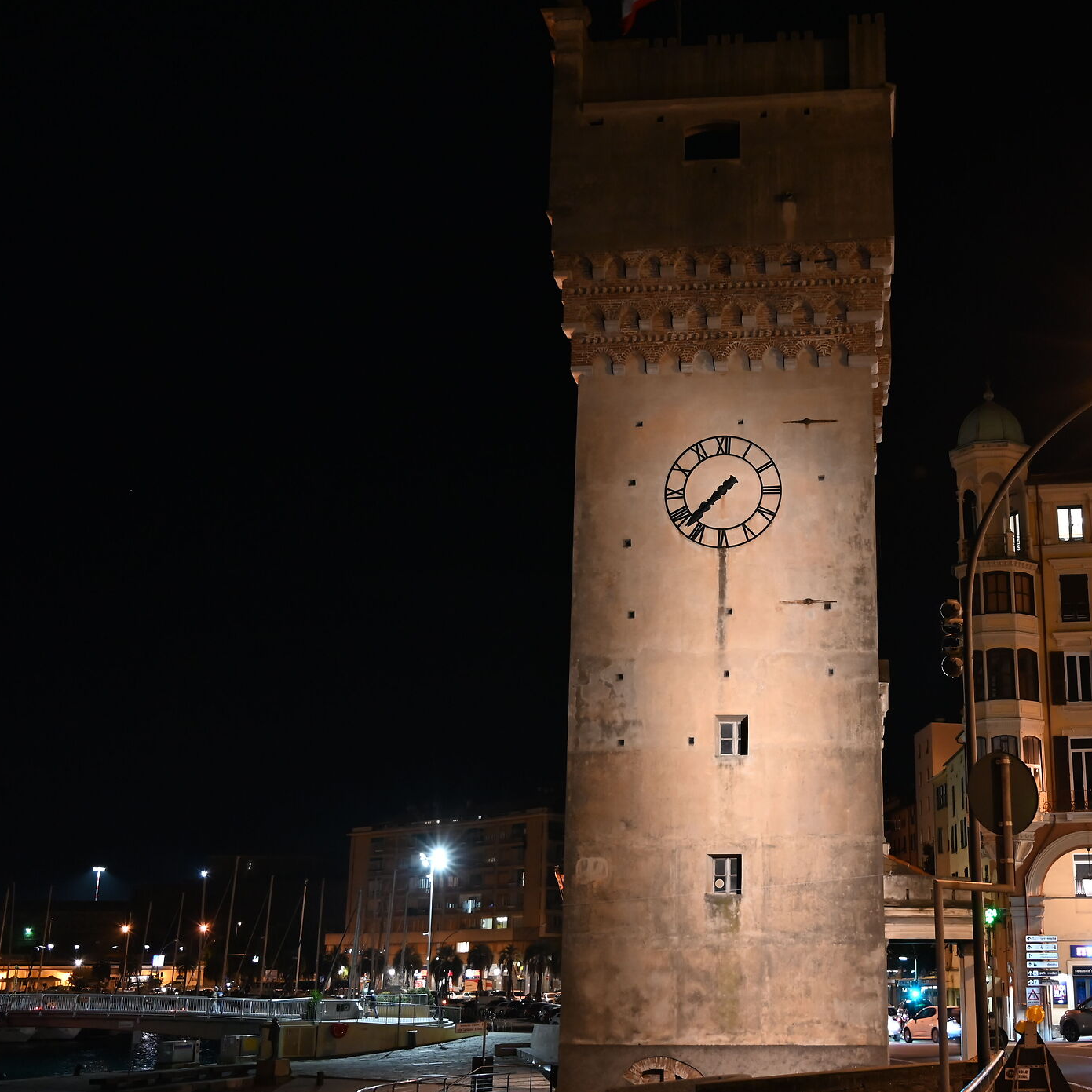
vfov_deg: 38.3
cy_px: 533
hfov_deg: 37.6
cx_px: 781
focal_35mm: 44
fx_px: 1570
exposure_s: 1/20
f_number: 4
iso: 1600
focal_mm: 30
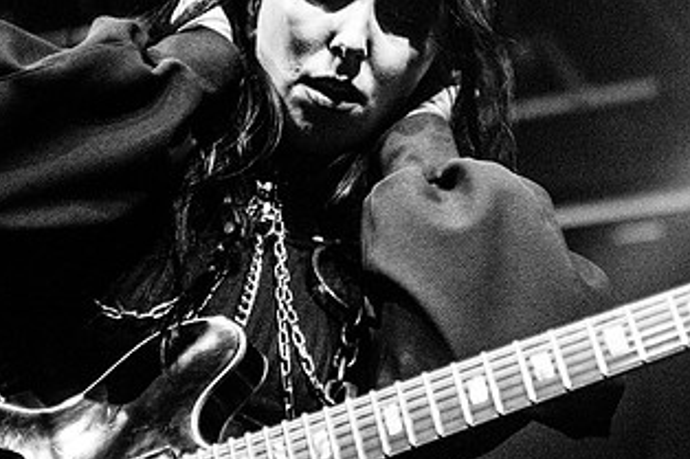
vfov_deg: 9.3
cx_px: 369
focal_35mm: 147
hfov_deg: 14.0
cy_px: 82
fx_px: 2816
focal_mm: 70
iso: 6400
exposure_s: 1/125
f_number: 2.8
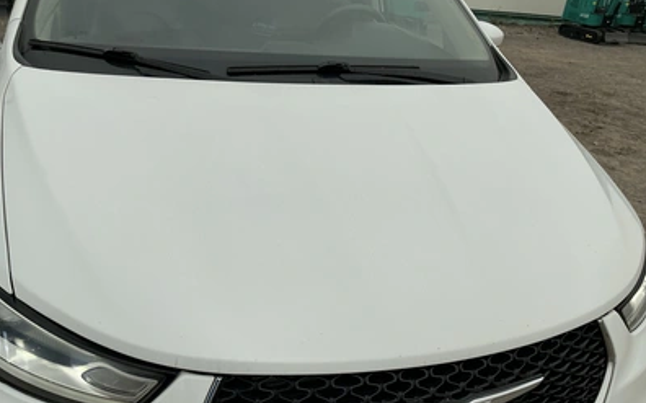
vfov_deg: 41.6
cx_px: 323
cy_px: 237
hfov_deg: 62.9
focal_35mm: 30
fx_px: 528
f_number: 1.8
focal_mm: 3
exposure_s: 1/2538
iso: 25
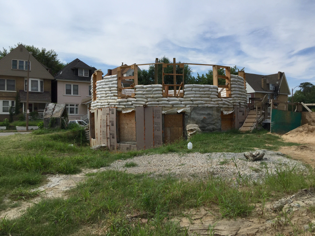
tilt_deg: +1.2
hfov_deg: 61.7
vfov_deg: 48.2
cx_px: 158
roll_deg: +0.4
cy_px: 118
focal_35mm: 29
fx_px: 264
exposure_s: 1/3597
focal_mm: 4.15
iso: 32
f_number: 2.2
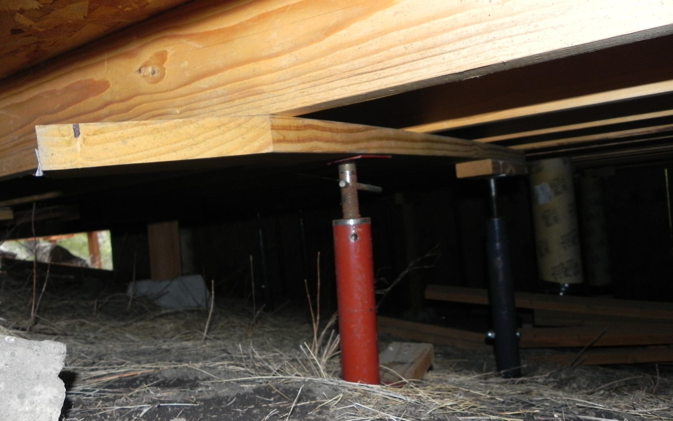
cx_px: 333
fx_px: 514
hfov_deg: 66.5
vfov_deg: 44.5
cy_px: 227
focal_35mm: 28
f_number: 2.8
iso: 200
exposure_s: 1/30
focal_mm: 4.6
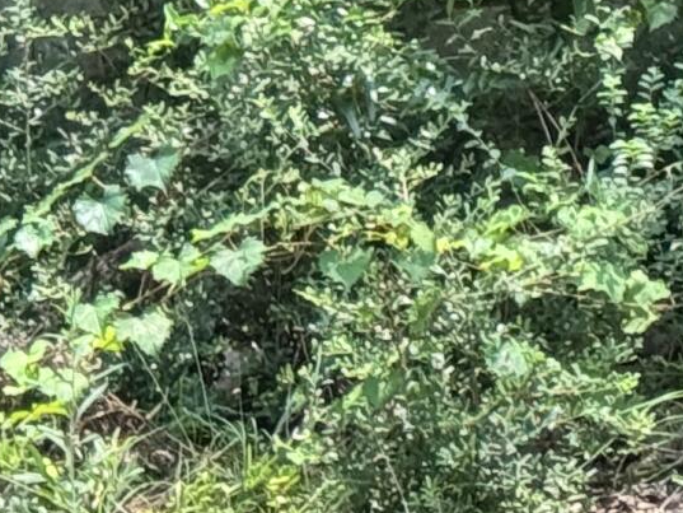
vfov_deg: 5.4
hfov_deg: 6.8
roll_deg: +0.6
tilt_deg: +4.8
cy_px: -619
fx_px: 5289
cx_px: 1894
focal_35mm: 268
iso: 64
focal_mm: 6.76
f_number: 1.78
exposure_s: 1/263
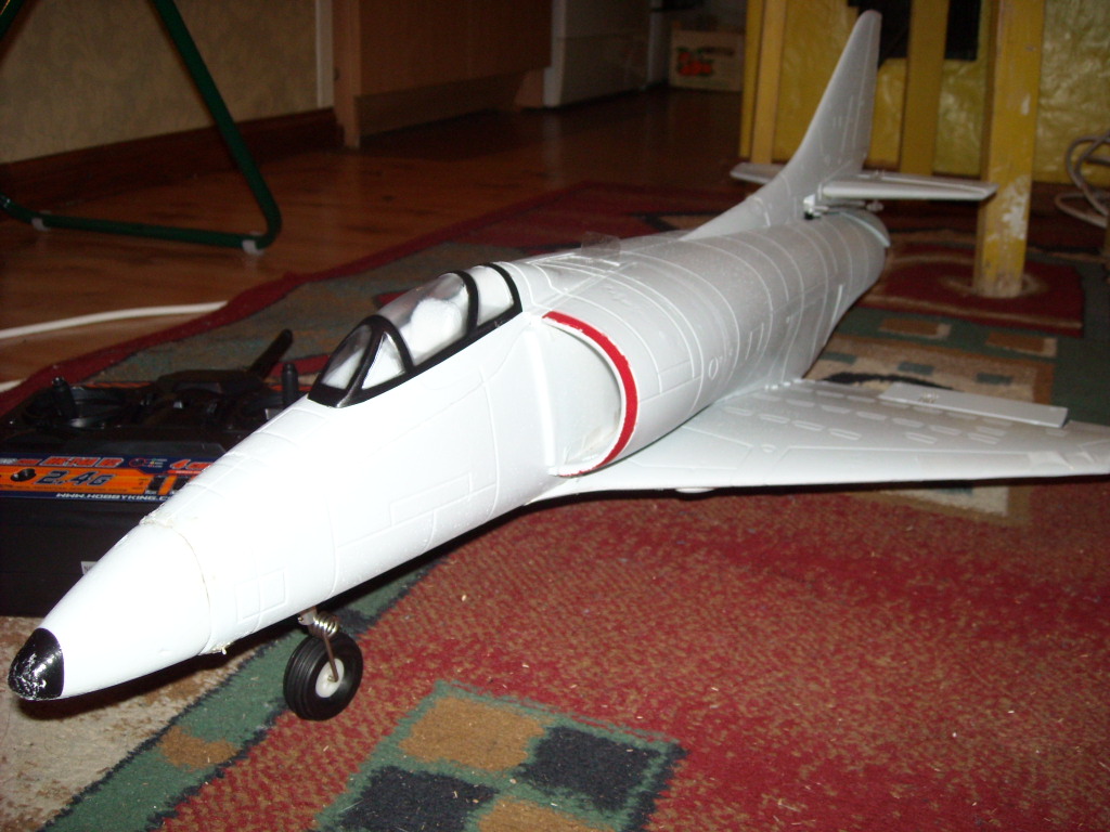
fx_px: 1122
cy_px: 416
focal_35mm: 35
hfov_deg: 52.6
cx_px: 555
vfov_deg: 40.7
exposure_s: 1/60
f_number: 2.8
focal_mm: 5.7
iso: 200
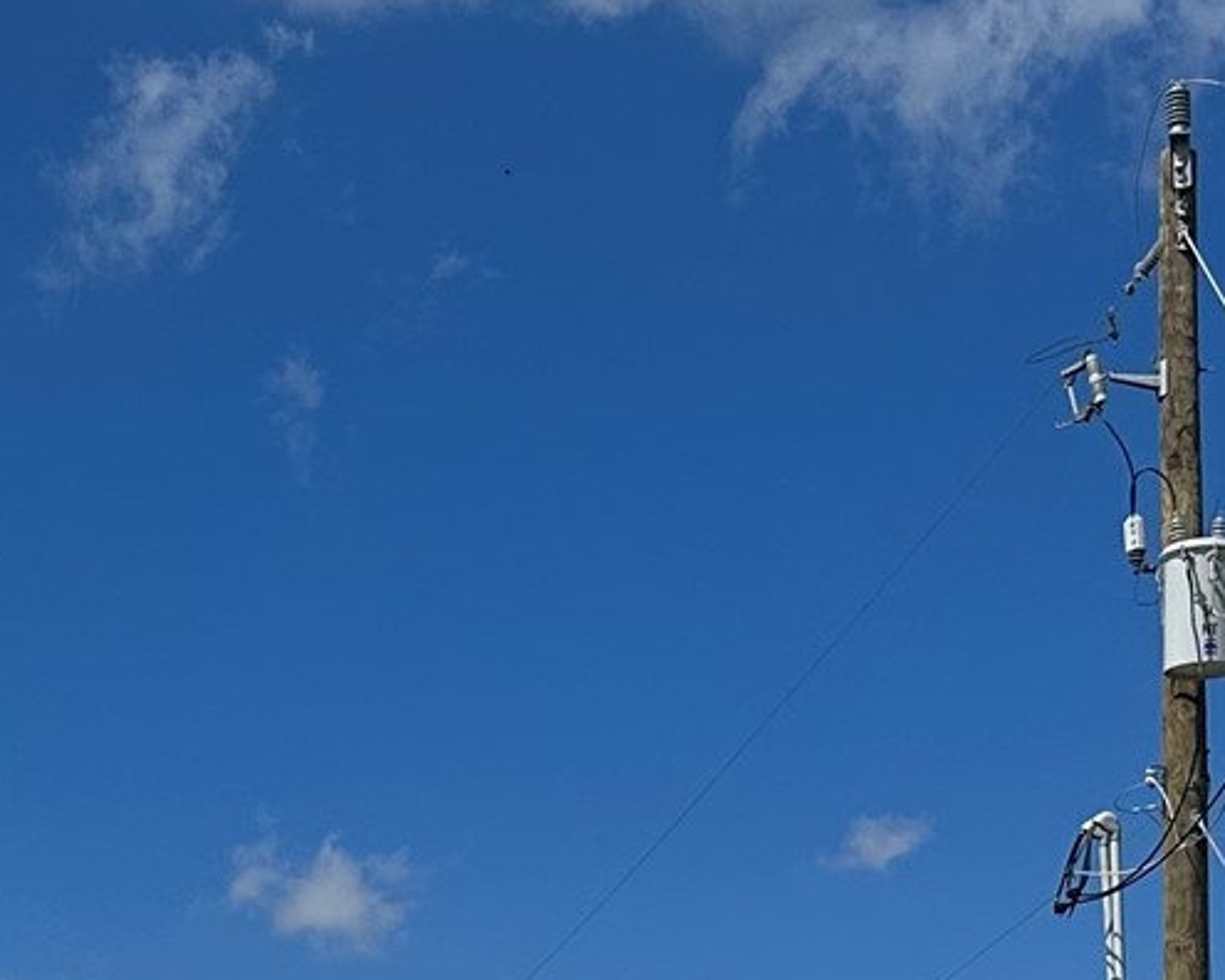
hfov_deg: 19.7
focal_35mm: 97
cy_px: 1878
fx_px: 3517
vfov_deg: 13.8
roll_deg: +1.1
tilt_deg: -1.1
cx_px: 735
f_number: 1.78
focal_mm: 6.86
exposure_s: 1/10753
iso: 80
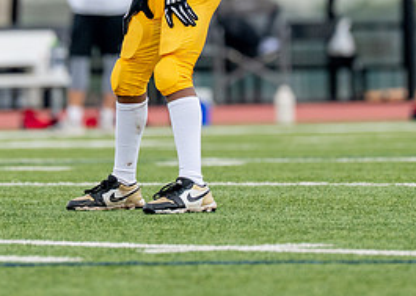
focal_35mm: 705
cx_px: 176
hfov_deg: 2.9
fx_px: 8325
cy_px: 5
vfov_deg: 2.0
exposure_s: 1/2000
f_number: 2.8
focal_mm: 200
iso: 500
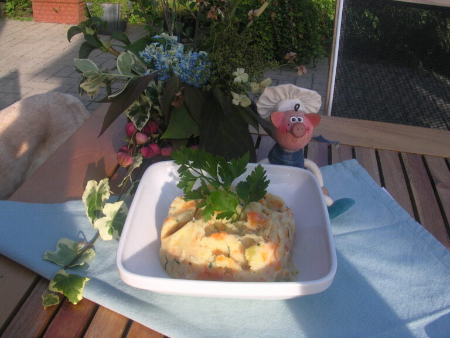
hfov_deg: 50.1
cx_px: 225
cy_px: 169
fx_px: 481
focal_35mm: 37
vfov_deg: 38.7
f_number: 4.5
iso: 100
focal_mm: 5.6
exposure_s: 1/200
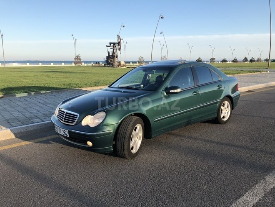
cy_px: 104
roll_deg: -0.1
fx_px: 230
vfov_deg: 48.2
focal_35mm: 29
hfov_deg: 61.7
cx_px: 138
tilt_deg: -10.7
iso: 20
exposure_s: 1/695
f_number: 1.8
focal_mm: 3.99
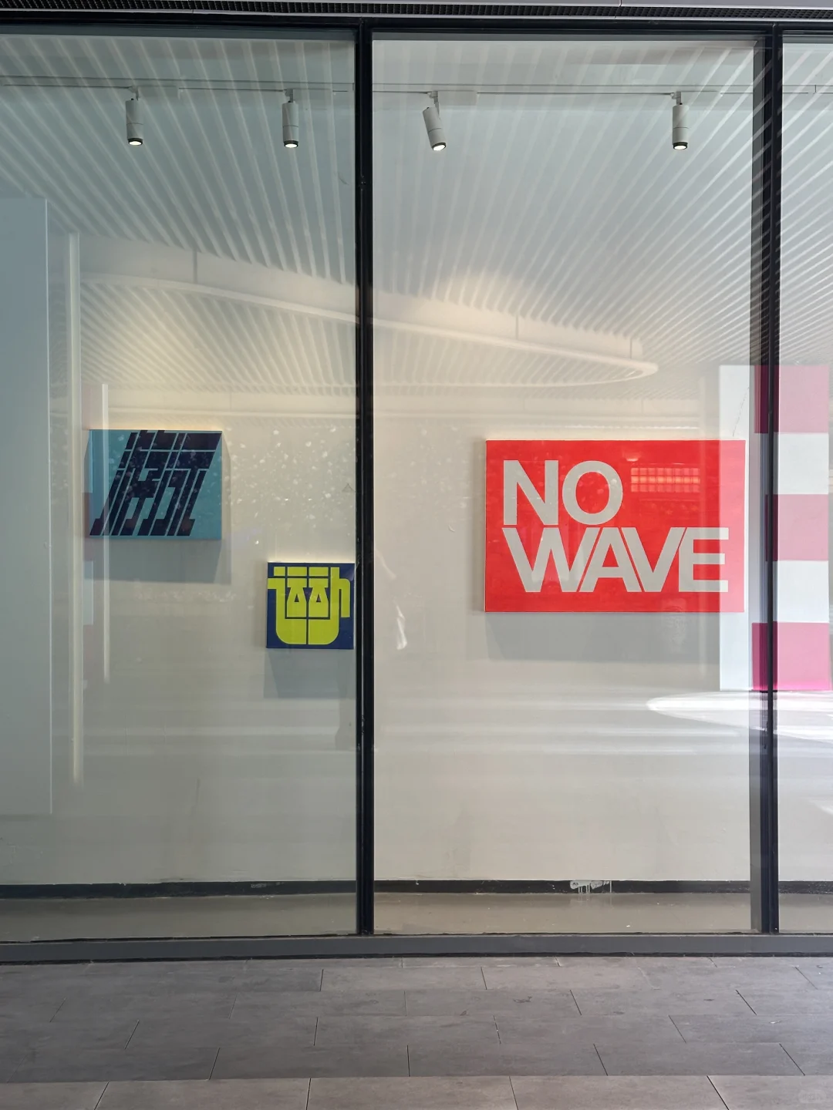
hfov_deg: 30.3
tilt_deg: +0.0
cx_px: 416
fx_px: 1540
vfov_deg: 39.7
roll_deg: -0.4
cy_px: 555
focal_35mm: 48
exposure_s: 1/100
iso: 64
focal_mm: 6.86
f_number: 1.78
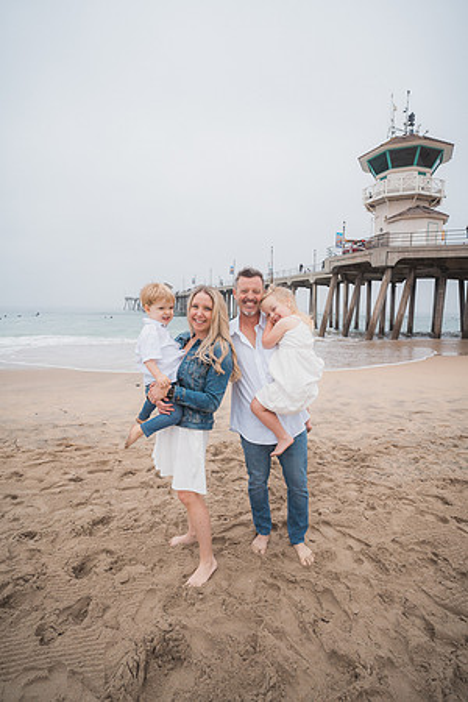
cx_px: 234
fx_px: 351
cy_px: 351
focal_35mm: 18
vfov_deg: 90.0
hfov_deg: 67.4
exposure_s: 1/800
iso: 160
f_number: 4
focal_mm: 18
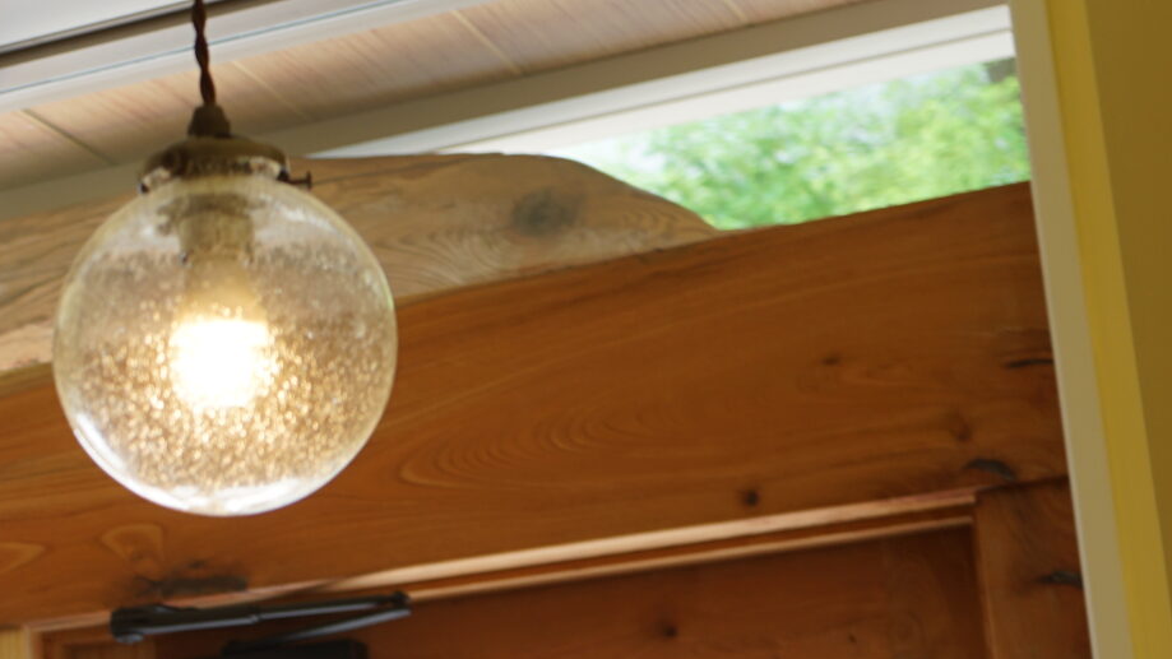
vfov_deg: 11.5
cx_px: -418
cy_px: 507
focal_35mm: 105
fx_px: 3263
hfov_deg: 18.7
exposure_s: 1/60
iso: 125
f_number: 4
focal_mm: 36
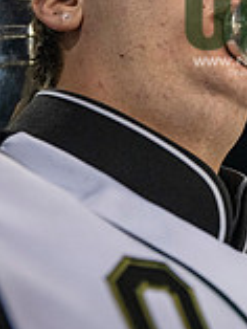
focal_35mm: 66
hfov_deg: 21.1
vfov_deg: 28.0
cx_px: 278
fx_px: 627
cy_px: 17
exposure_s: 1/500
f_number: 3.2
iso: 2000
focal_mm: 24
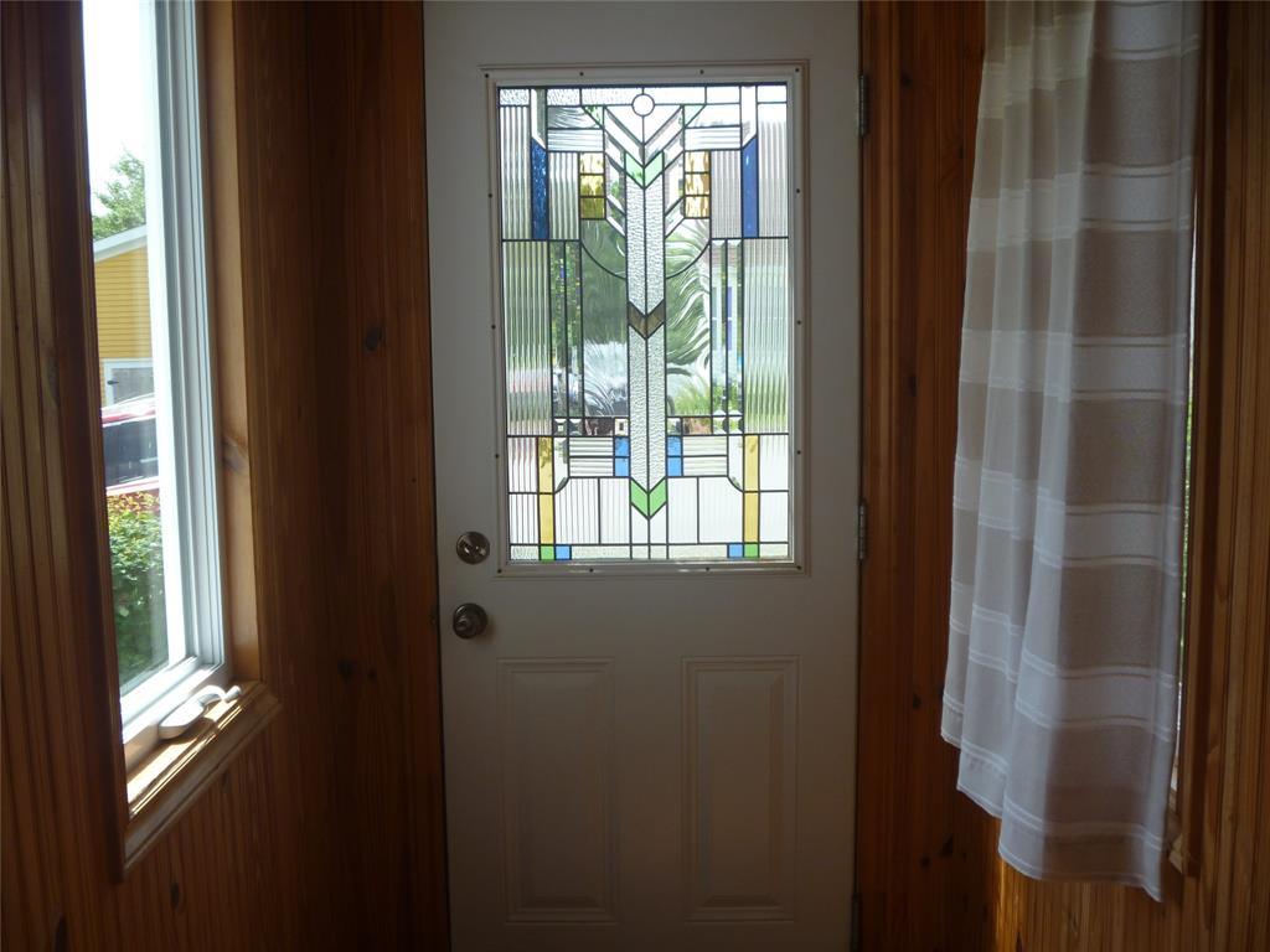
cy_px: 476
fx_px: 1284
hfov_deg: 52.6
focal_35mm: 35
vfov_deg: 40.7
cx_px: 635
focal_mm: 6.3
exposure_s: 1/125
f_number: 3.5
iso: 80
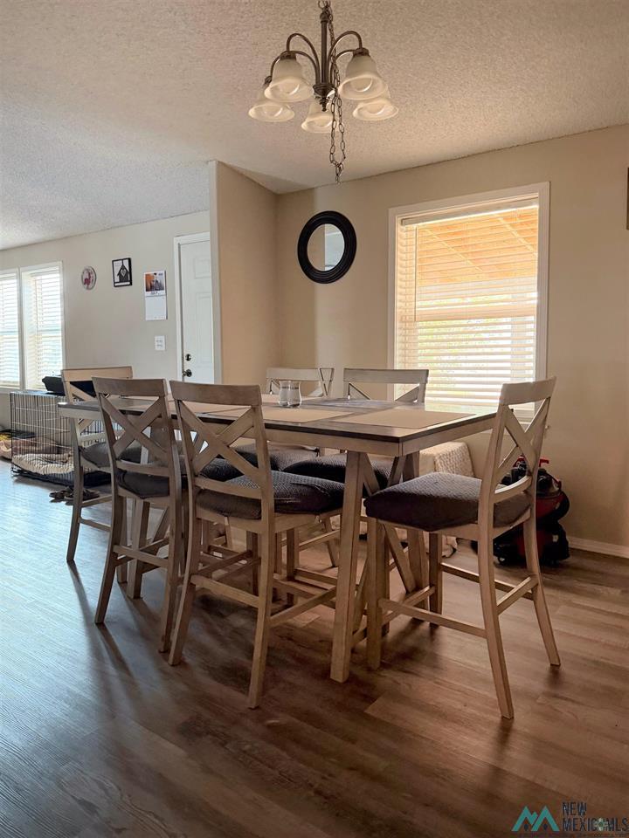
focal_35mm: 24
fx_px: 581
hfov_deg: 56.8
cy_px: 419
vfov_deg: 71.6
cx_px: 314
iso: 320
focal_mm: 6.76
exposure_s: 1/60
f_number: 1.78
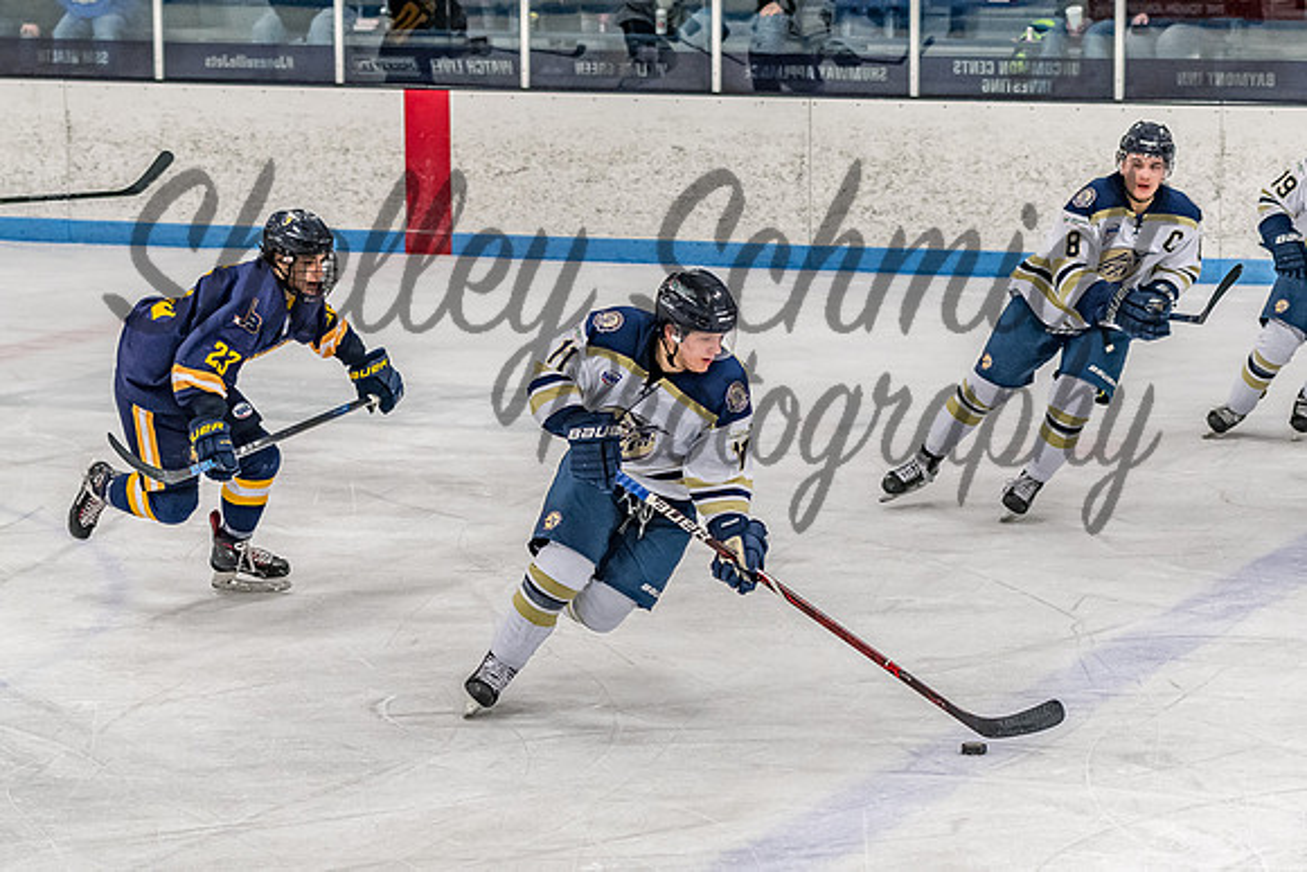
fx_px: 4626
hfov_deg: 16.1
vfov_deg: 10.8
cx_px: 657
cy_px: 513
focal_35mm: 127
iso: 1600
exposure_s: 1/800
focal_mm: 70
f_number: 3.2
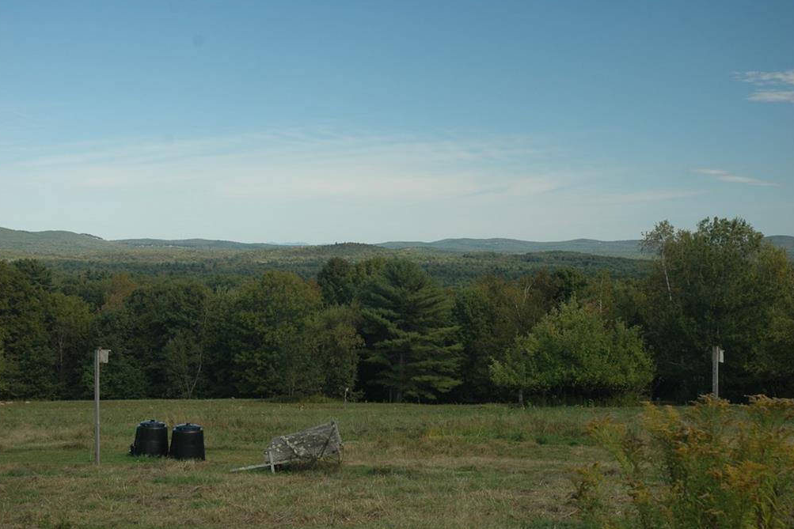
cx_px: 393
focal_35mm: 54
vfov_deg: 25.3
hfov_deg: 37.2
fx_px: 1180
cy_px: 262
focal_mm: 35
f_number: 7.1
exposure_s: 1/200
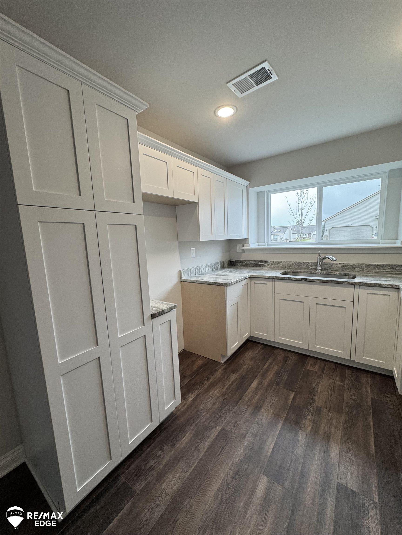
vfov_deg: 102.1
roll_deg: +2.6
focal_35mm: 14
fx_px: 217
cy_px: 268
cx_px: 201
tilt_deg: -8.2
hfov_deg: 85.7
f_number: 2.2
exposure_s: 1/120
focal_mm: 2.22
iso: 125
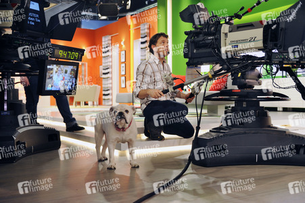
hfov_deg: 44.5
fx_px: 372
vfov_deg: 30.5
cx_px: 152
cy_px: 102
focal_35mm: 44
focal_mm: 44
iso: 800
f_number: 2.8
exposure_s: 1/60
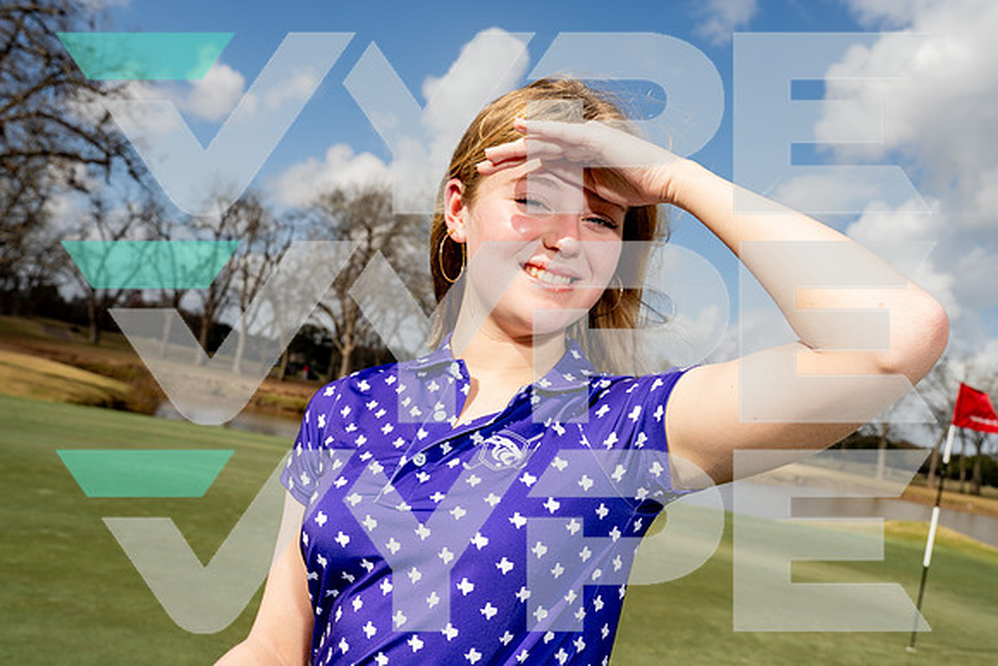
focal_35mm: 36
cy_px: 333
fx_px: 998
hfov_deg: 53.1
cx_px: 499
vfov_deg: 36.9
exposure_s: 1/250
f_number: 8
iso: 100
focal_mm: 36
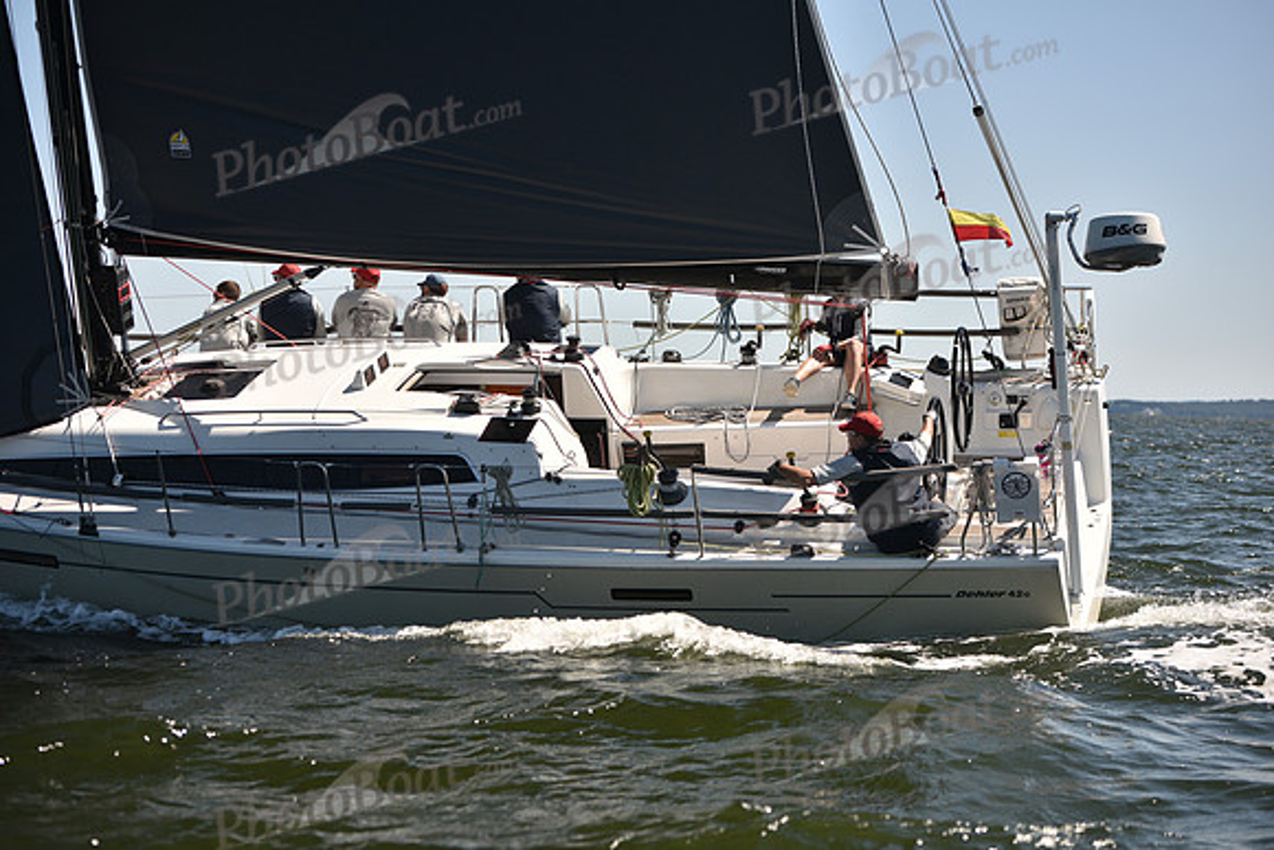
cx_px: 637
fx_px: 2478
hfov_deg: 28.8
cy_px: 425
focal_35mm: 70
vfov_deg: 19.5
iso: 250
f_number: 3.2
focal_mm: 70
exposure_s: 1/1600
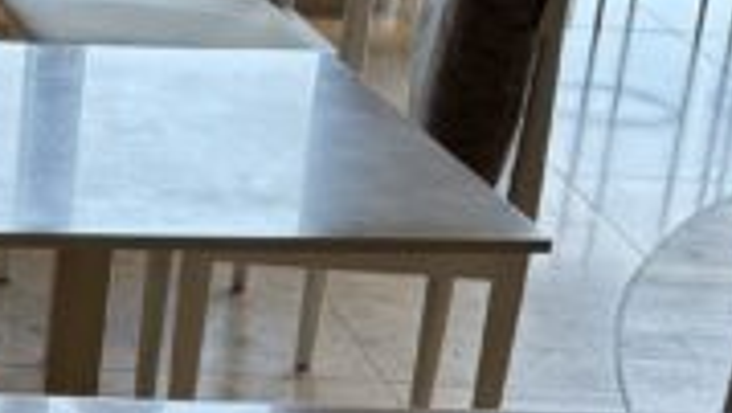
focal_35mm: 162
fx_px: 3147
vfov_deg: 7.1
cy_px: 936
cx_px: 4
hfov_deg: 13.1
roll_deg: -4.8
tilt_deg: -28.0
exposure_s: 1/166
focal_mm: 5.96
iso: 64
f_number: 1.6
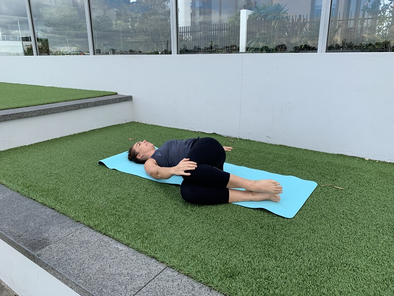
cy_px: 148
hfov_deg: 67.3
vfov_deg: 53.1
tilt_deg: -16.9
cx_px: 197
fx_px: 296
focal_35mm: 26
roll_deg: +0.2
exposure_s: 1/612
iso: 25
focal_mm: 4.25
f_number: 1.8
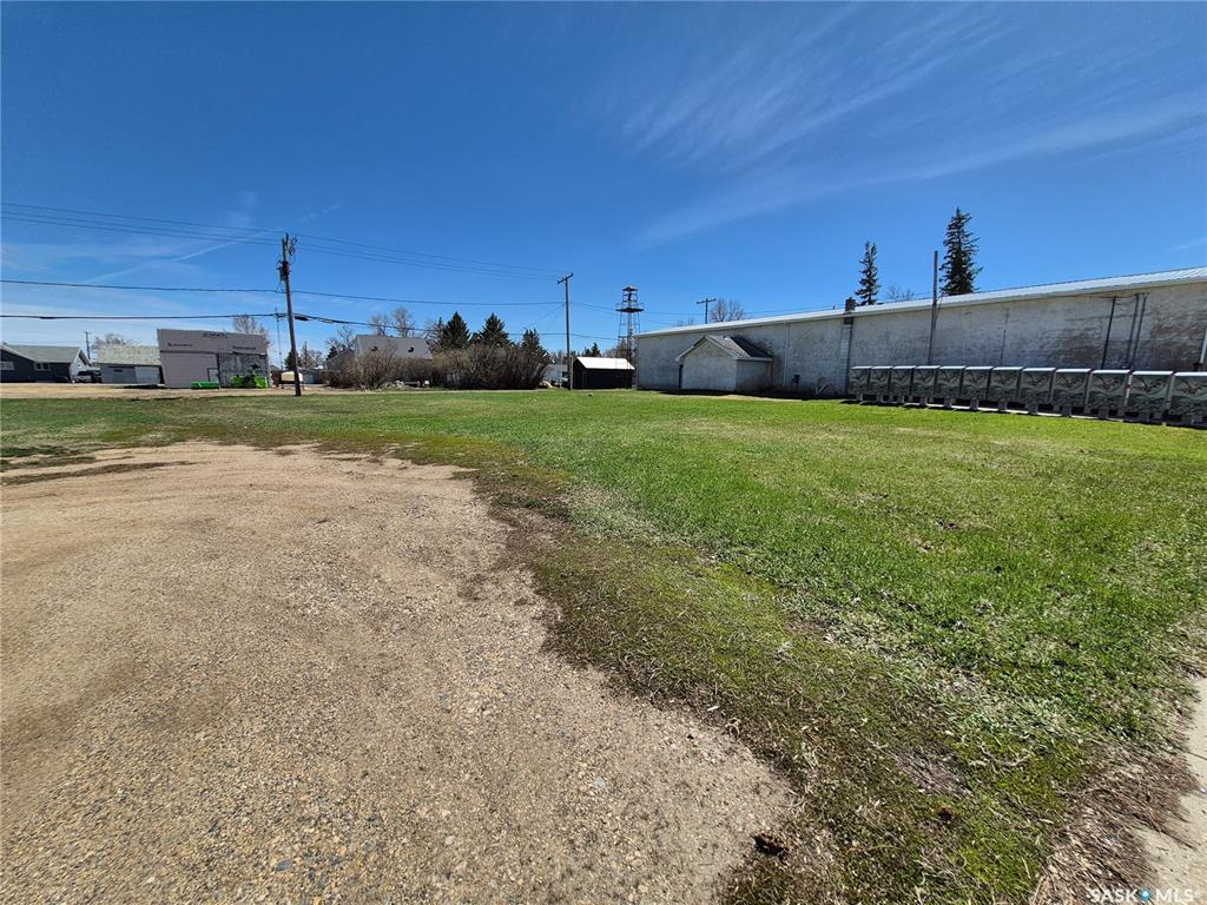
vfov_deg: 89.9
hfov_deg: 106.2
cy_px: 452
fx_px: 453
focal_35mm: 13
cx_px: 604
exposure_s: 1/2560
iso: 50
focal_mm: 1.74
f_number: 2.2
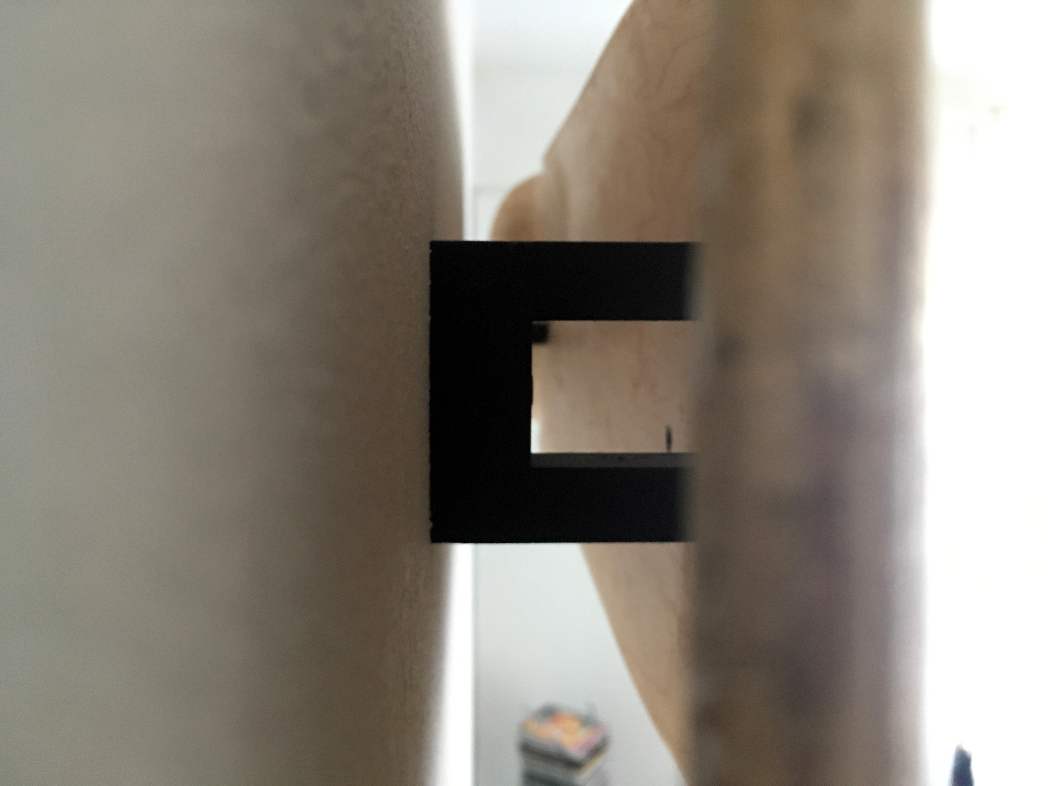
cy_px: 393
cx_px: 524
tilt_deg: -8.4
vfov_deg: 48.2
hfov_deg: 61.7
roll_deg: -0.7
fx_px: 878
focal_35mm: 29
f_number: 2.2
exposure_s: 1/17
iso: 400
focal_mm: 4.15
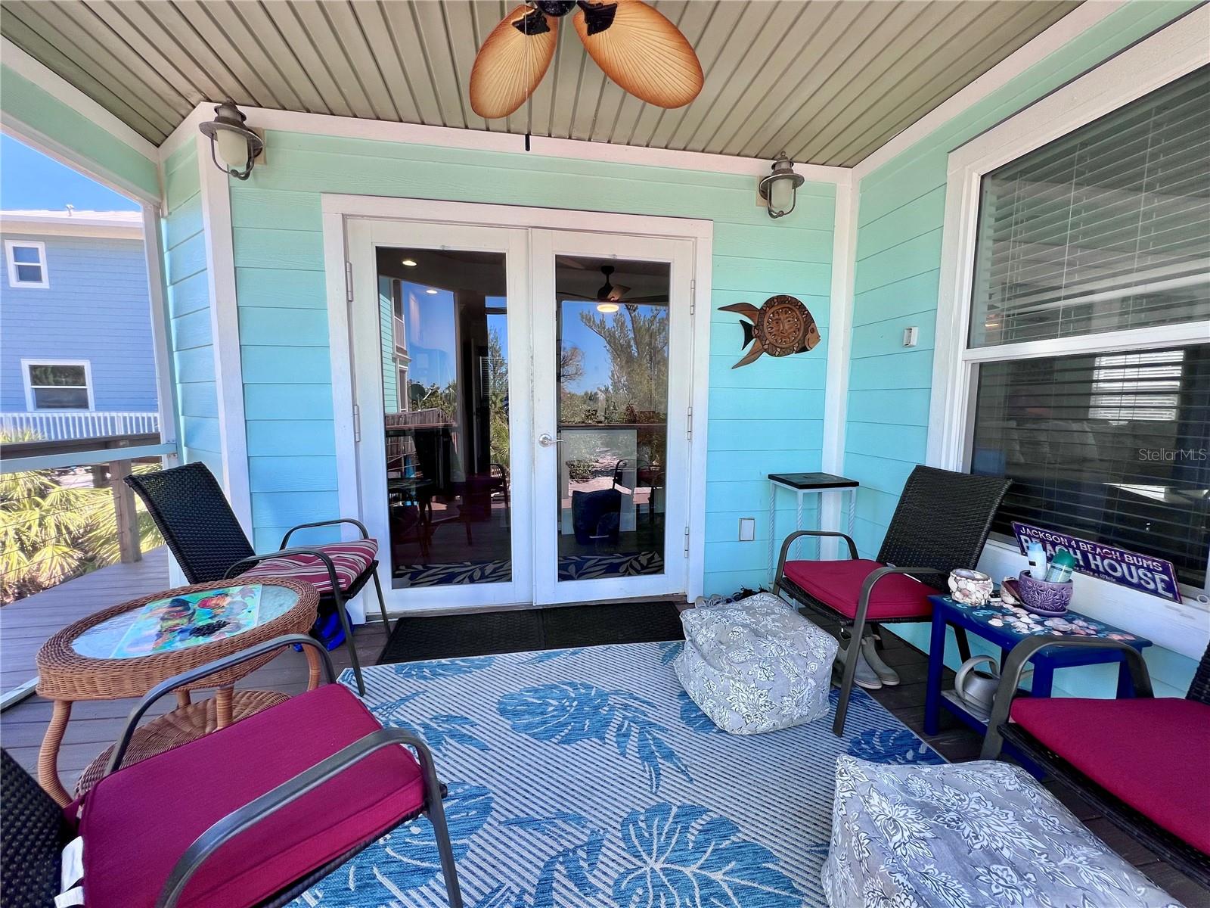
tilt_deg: -6.2
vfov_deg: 89.9
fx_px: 454
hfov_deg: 106.2
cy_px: 454
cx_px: 605
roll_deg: +0.2
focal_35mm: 13
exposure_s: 1/133
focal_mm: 1.57
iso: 32
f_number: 1.8
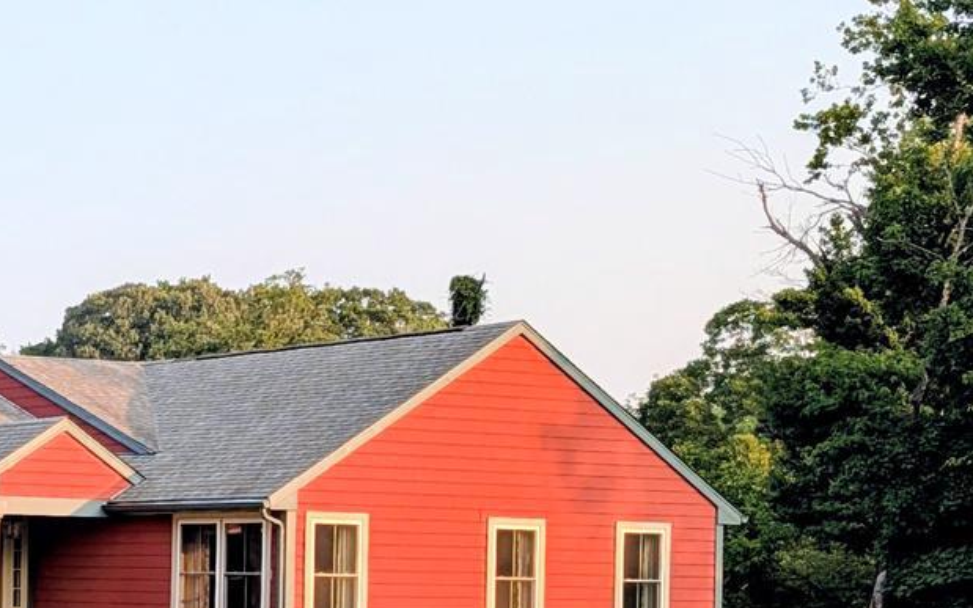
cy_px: 602
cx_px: -439
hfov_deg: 21.2
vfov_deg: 15.3
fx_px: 2228
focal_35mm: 84
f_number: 1.68
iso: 25
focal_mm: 6.9
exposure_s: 1/286
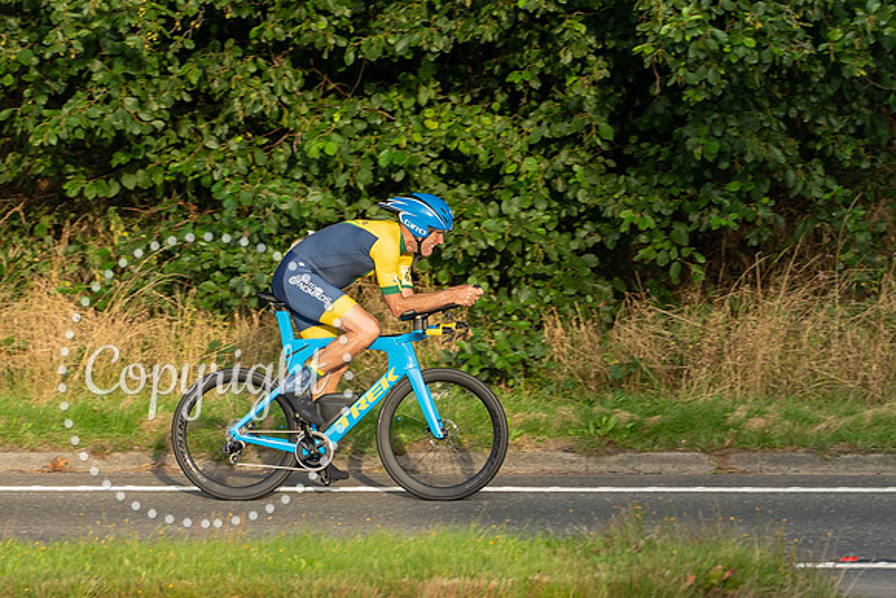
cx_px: 361
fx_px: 7934
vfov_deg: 4.3
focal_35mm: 319
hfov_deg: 6.5
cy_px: 215
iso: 800
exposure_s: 1/1000
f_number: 4
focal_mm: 180
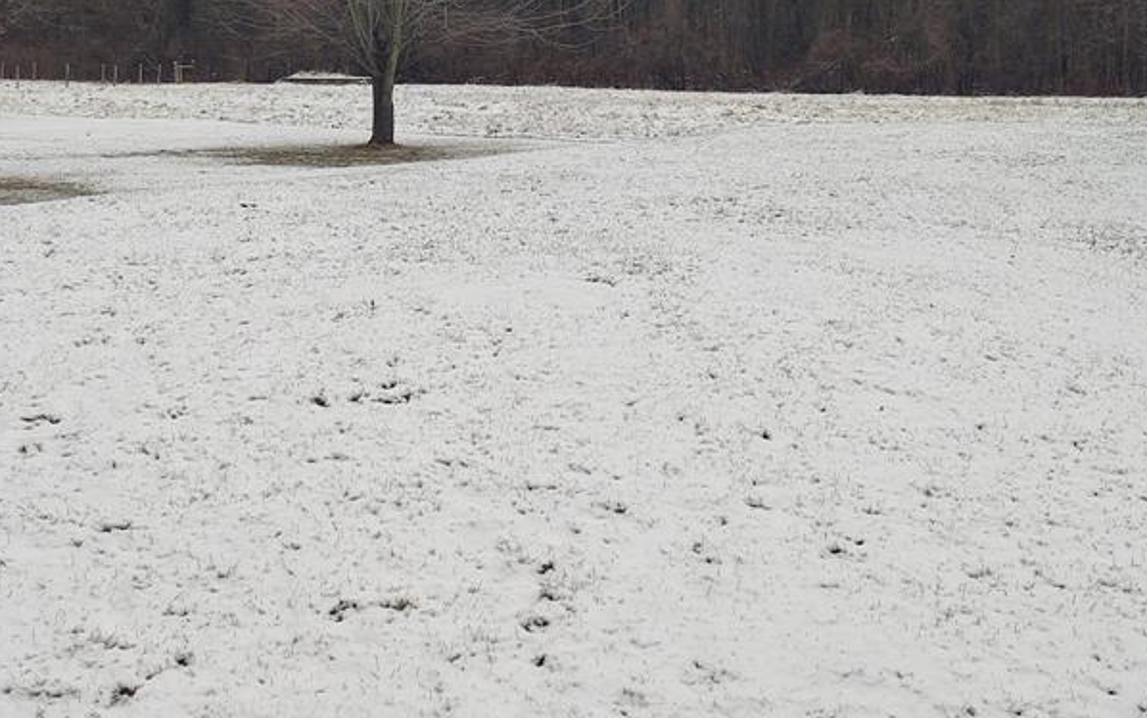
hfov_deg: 40.9
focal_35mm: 49
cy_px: 104
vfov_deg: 25.7
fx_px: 1532
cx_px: 483
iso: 100
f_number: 1.7
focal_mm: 4.75
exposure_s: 1/2542
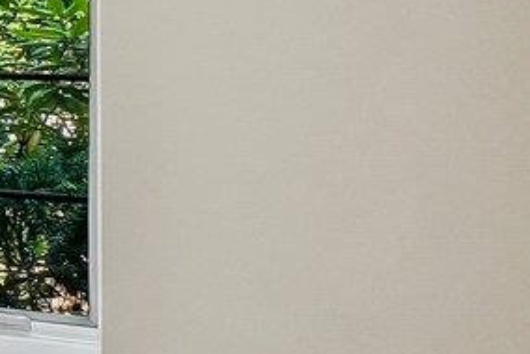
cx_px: -972
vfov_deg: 12.6
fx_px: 1592
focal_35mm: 108
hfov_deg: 11.9
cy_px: 25
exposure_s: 1/30
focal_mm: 10
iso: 400
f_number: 8
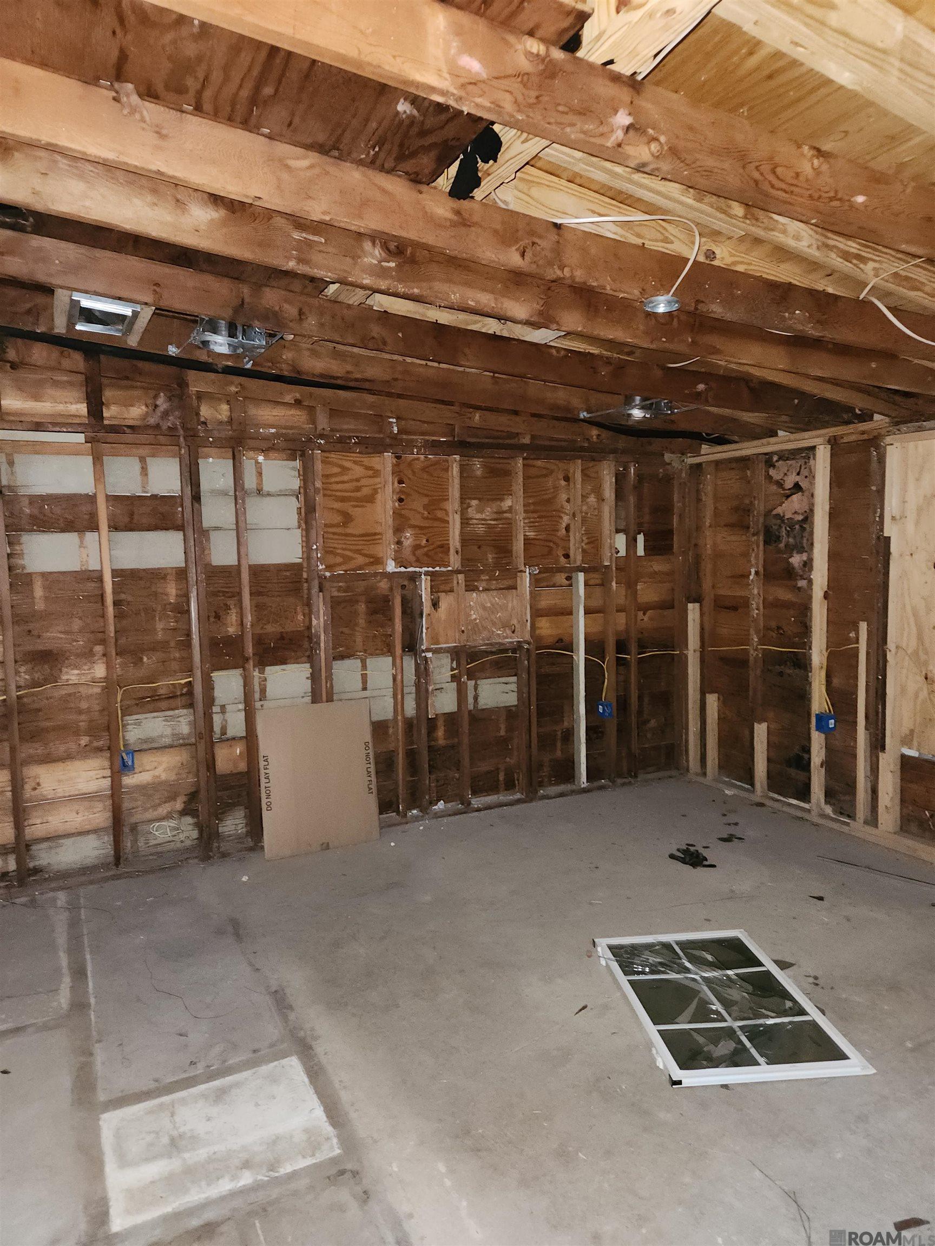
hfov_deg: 58.9
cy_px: 623
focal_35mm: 23
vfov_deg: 73.9
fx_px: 828
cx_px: 468
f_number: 1.8
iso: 400
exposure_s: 1/10
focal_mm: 5.4
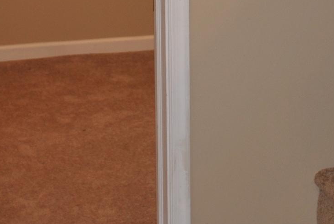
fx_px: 1096
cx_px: 208
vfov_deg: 11.3
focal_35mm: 118
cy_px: -73
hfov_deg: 17.3
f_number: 4.5
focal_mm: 28
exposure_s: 1/60
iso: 200
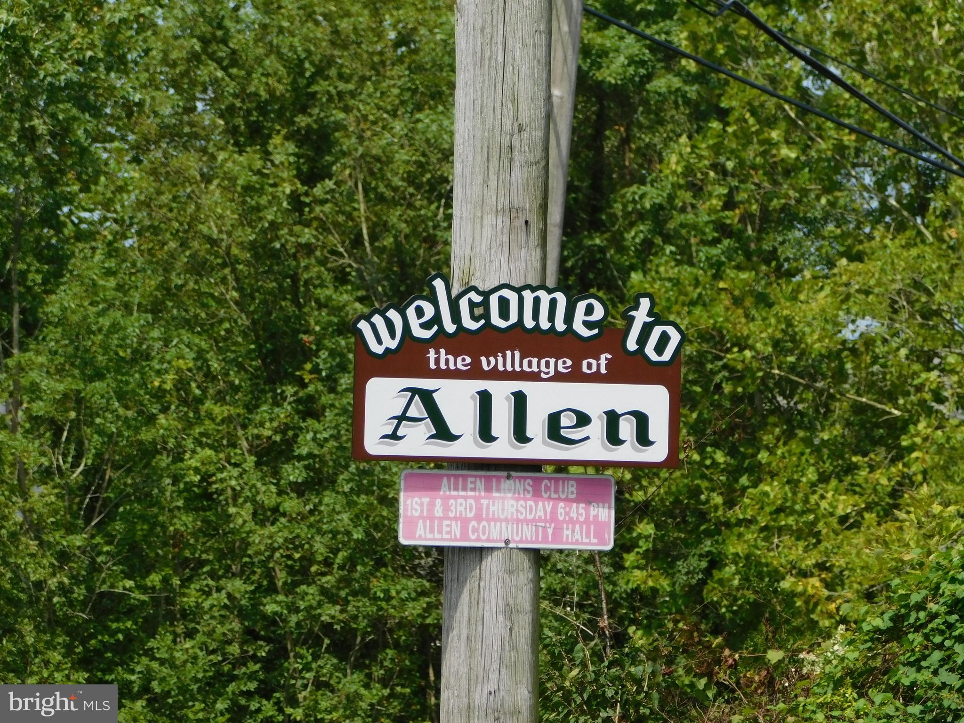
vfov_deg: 3.8
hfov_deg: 5.0
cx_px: 482
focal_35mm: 394
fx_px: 10972
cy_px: 362
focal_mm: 70
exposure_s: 1/500
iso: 125
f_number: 5.9
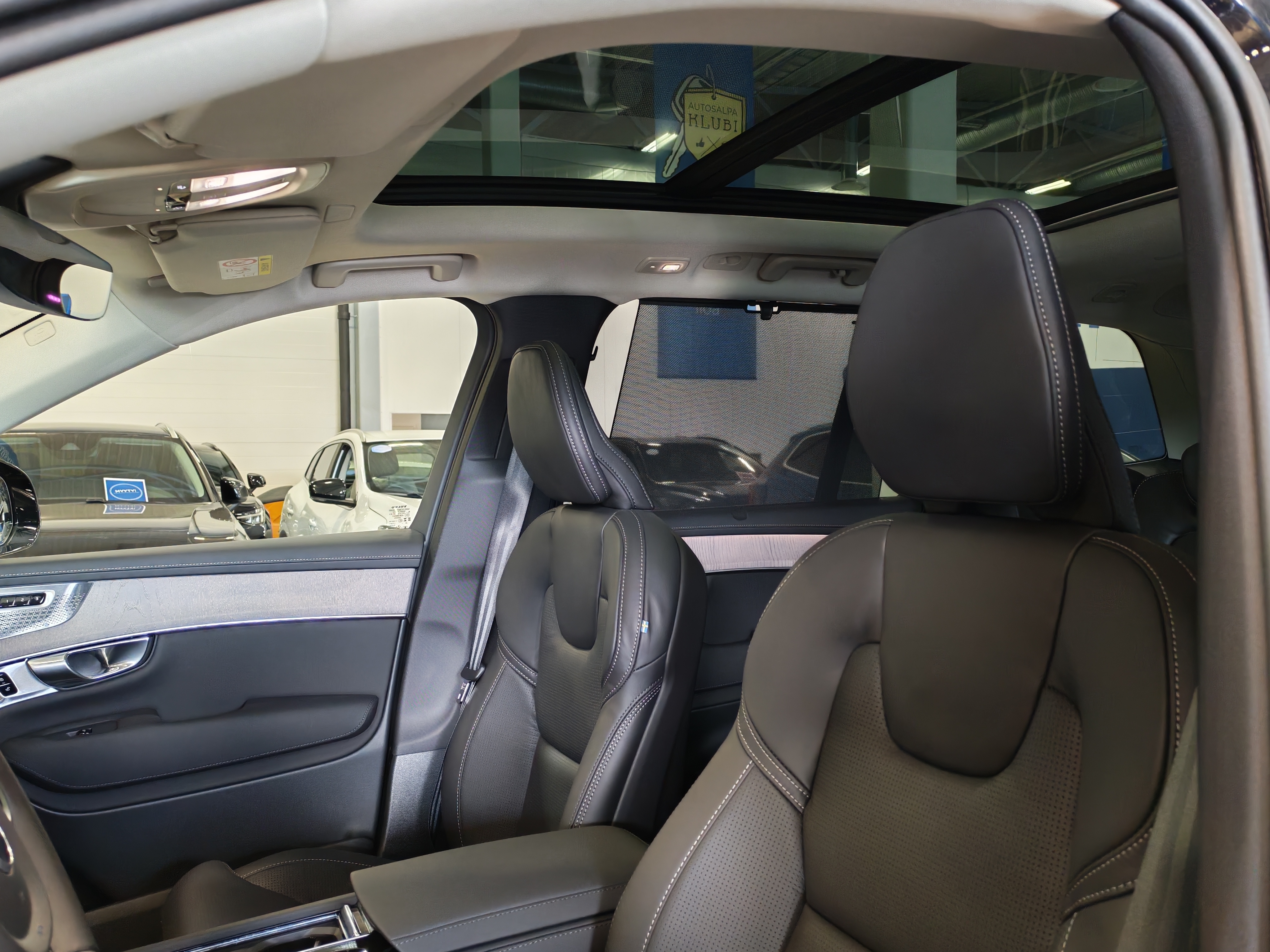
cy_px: 476
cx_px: 635
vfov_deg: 45.4
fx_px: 1137
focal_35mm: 31
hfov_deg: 58.4
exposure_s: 1/100
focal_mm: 6.12
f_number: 1.9
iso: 800
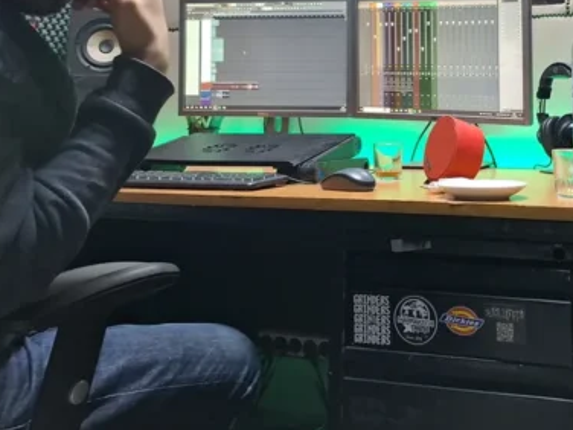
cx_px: 483
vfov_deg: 31.1
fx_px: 728
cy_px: 30
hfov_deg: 40.6
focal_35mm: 44
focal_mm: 5.54
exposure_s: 1/40
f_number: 1.8
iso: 200
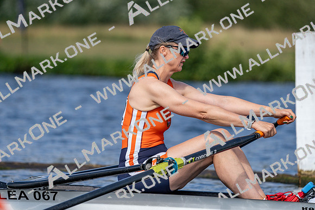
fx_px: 3824
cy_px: 105
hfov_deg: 4.7
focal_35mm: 437
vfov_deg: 3.1
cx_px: 158
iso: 250
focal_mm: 437
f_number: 6.3
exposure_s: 1/1600
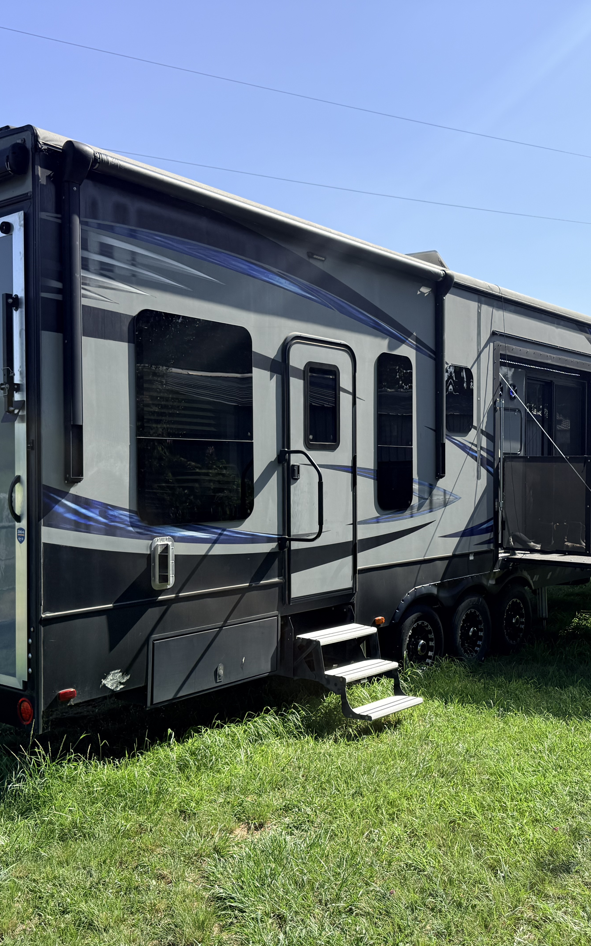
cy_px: 473
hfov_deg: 37.1
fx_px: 876
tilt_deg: -2.1
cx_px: 351
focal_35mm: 34
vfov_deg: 56.7
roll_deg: +0.3
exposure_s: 1/4673
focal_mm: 6.76
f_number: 1.78
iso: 80
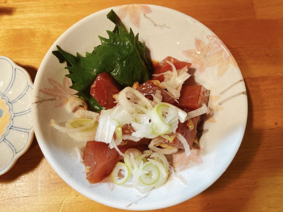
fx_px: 213
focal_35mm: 26
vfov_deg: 53.1
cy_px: 106
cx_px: 142
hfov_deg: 67.3
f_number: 1.6
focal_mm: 5.1
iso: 160
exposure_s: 1/50
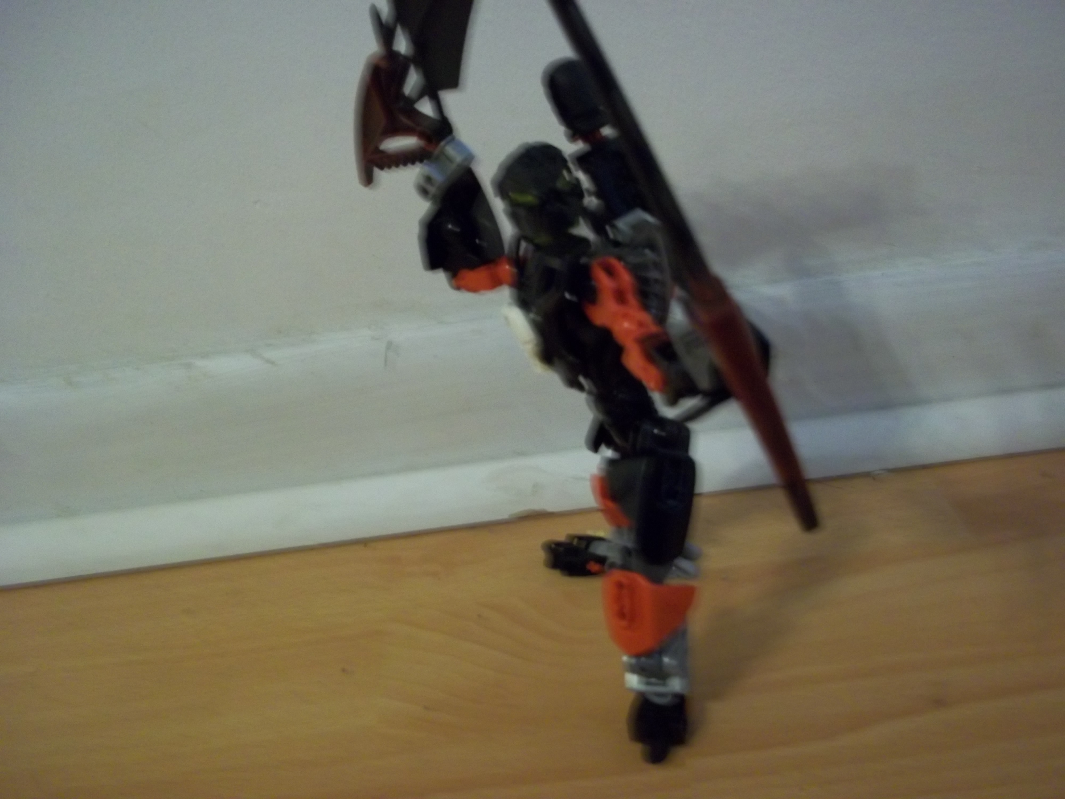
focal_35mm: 36
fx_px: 1108
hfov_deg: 51.4
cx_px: 532
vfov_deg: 39.7
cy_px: 400
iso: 320
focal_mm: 6.5
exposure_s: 1/8
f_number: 3.1
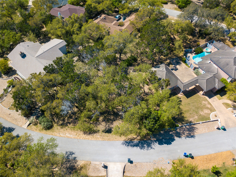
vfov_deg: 53.0
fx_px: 177
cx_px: 118
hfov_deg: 67.3
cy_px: 88
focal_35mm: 26
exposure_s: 1/1400
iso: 100
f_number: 2.2
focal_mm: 4.73
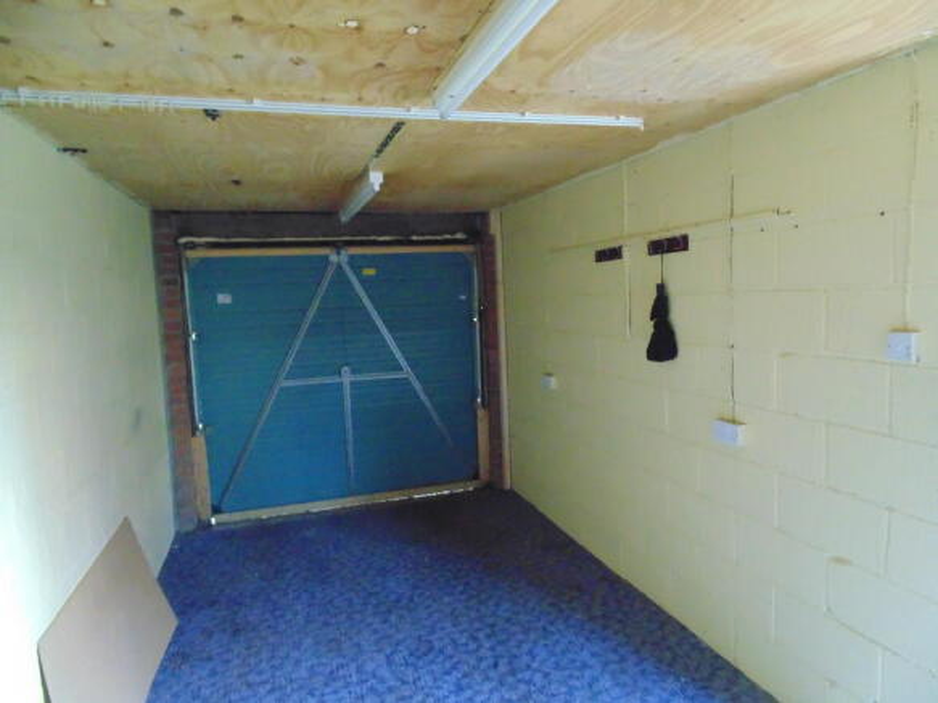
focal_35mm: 22
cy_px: 352
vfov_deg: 61.1
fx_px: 596
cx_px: 469
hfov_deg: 76.4
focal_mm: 4
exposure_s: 1/20
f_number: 3.1
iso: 800
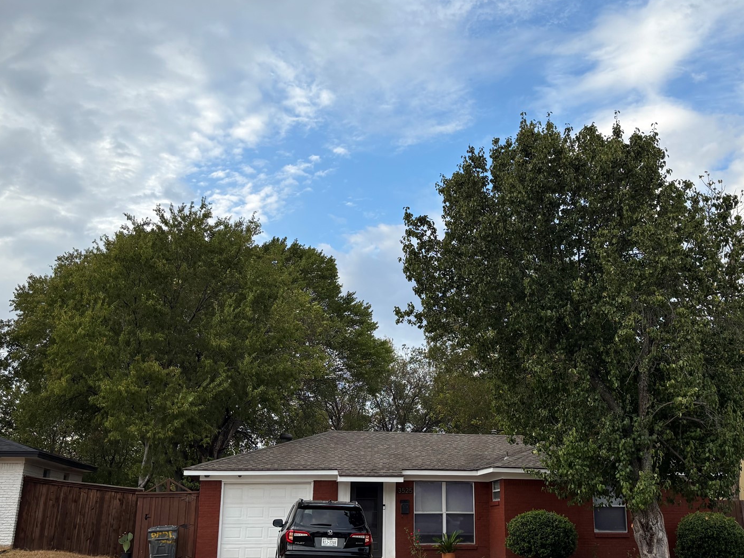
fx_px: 817
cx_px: 431
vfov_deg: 37.7
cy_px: 241
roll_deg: -0.2
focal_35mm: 38
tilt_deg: +17.7
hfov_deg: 48.8
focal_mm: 5.96
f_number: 1.6
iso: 50
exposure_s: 1/1418
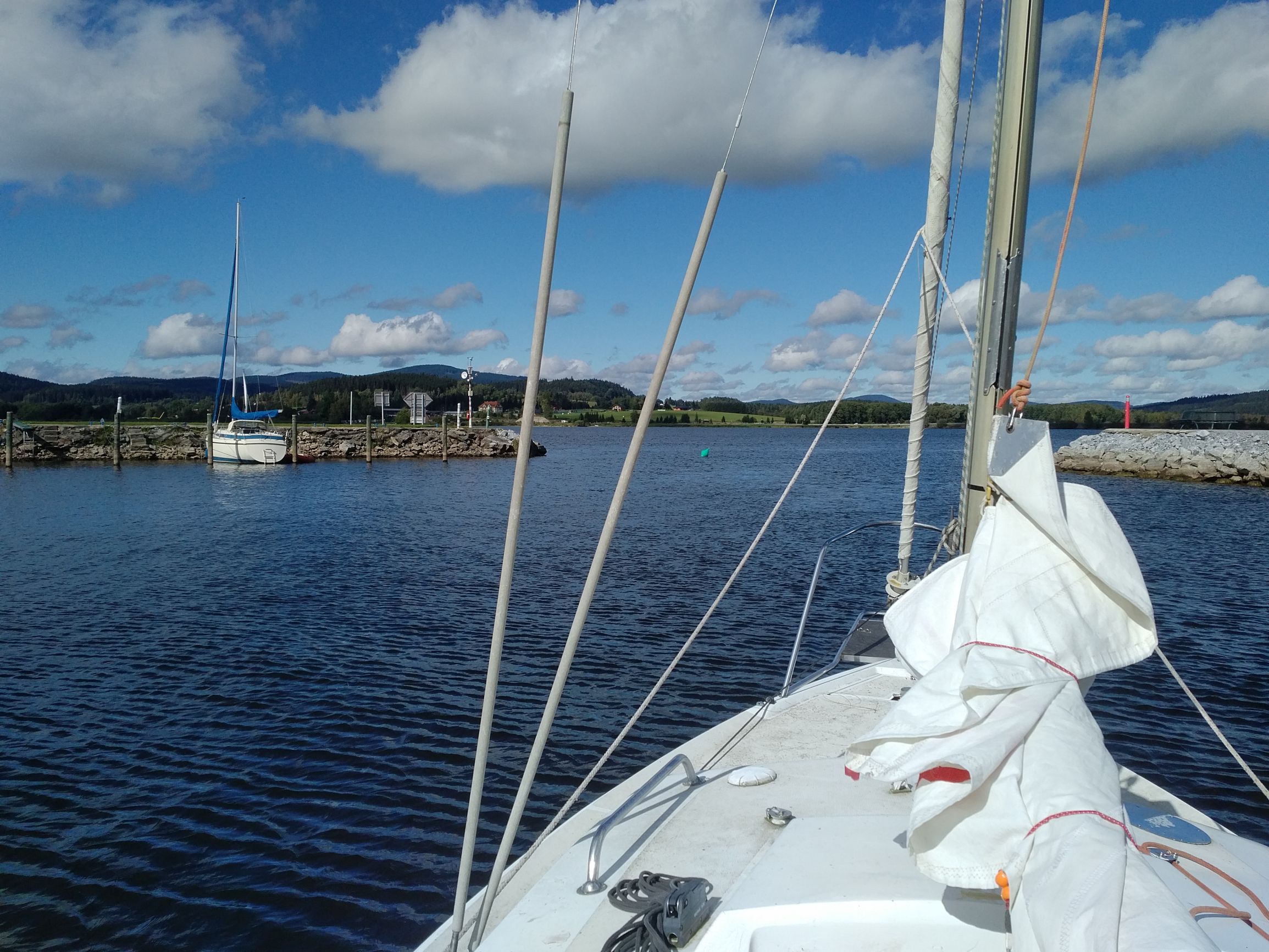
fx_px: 990
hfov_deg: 65.3
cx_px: 634
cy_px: 476
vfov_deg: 51.4
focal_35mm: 27
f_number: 2.2
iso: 50
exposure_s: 1/2805
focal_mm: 4.75
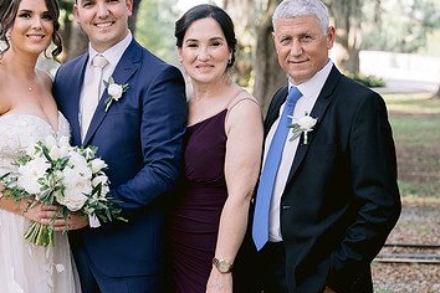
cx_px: 128
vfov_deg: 16.6
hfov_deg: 24.6
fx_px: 1002
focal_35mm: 82
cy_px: 176
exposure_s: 1/320
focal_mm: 50
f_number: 2.8
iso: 400
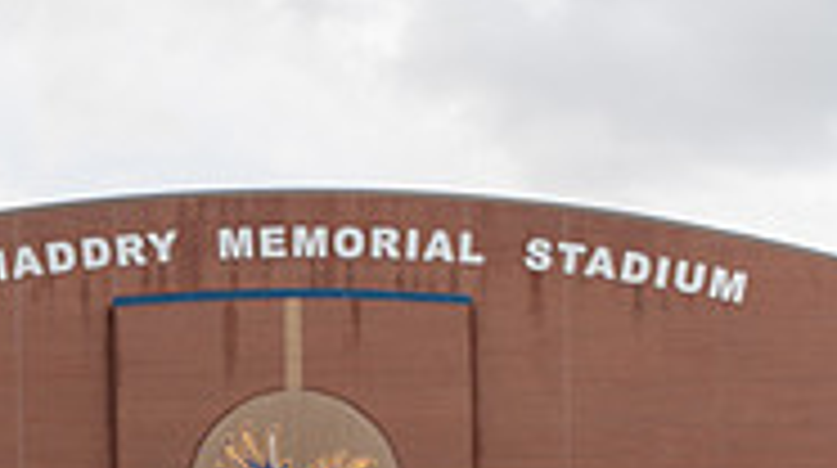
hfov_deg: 13.4
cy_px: 1004
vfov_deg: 7.2
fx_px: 3546
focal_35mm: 160
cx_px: 189
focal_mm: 63
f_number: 8
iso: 100
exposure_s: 1/250
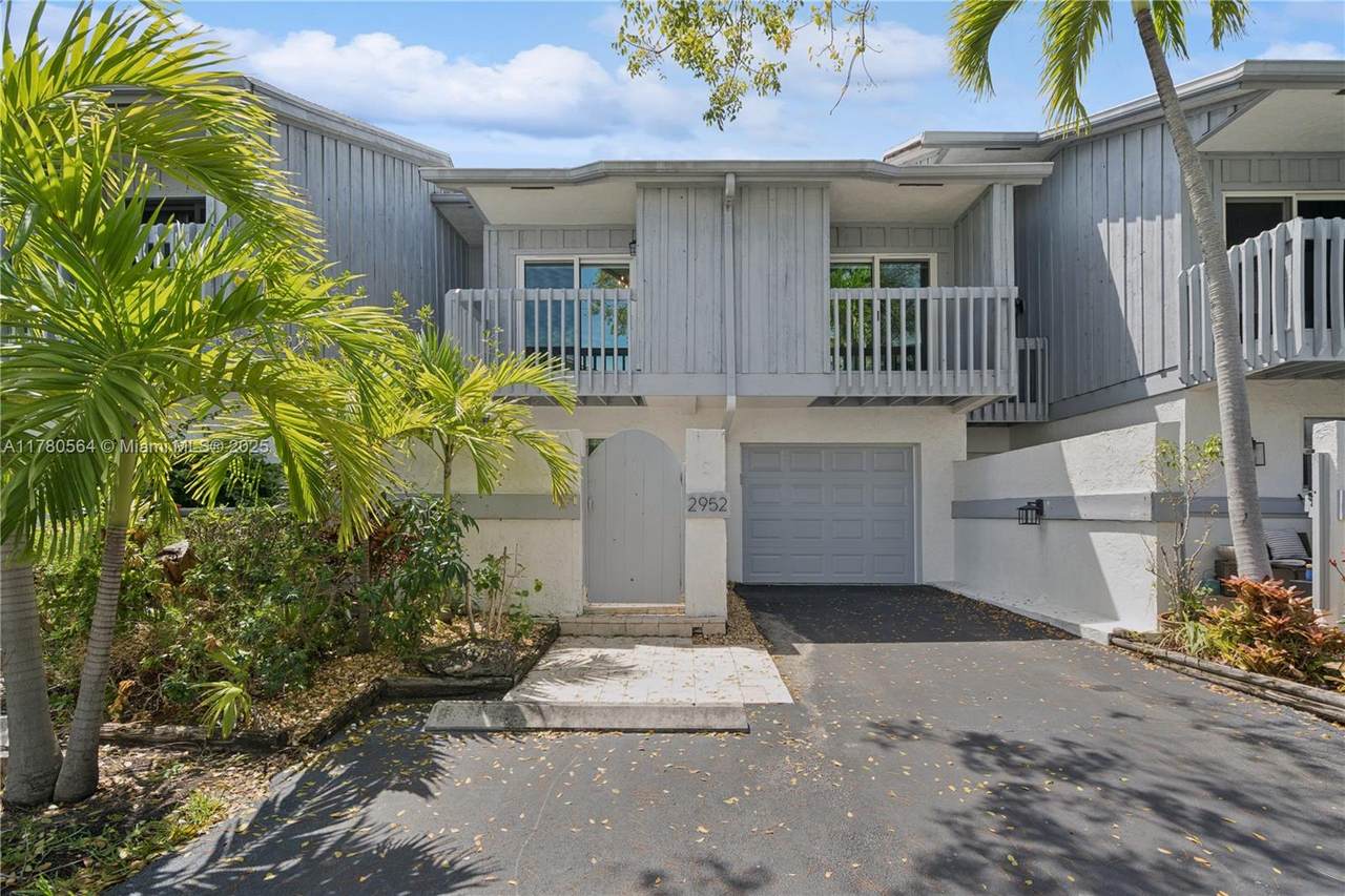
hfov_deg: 96.7
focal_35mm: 16
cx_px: 672
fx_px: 598
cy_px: 448
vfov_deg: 73.7
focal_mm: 16
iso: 100
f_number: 6.3
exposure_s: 1/125
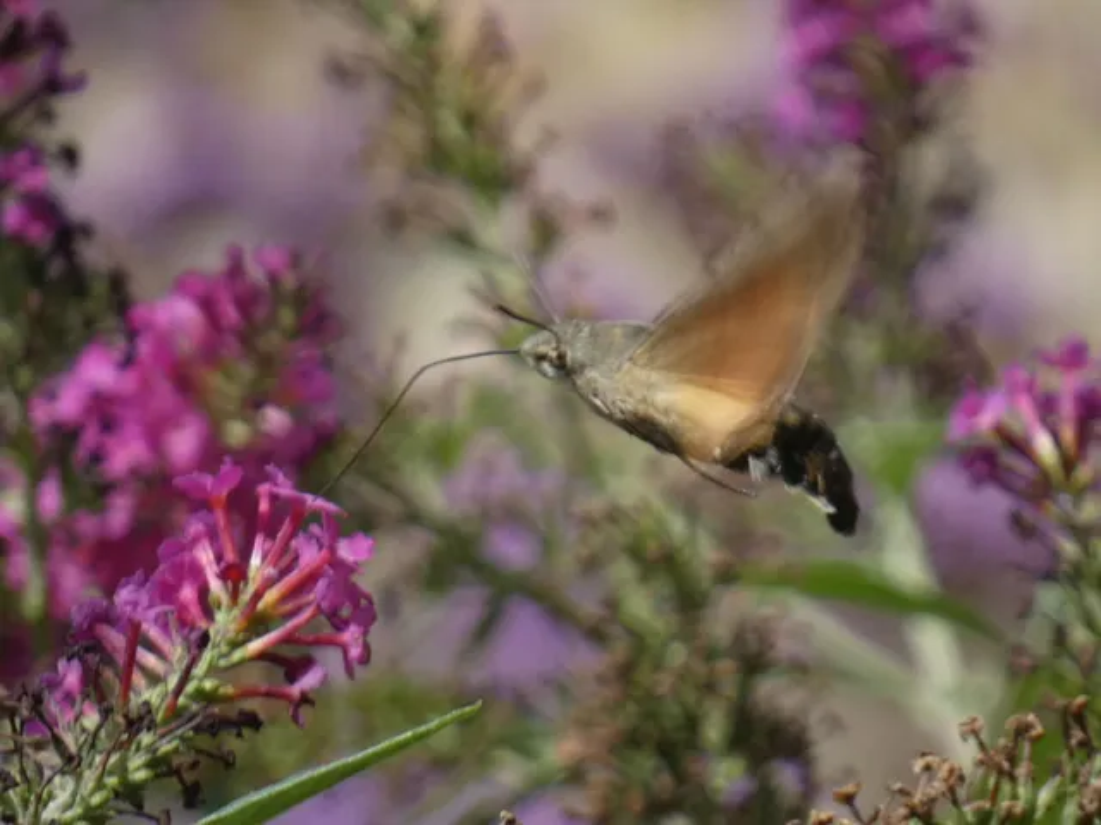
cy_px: 412
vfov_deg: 3.5
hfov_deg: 4.6
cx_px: 550
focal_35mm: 428
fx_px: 13613
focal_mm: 76.7
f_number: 5.6
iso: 80
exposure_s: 1/160
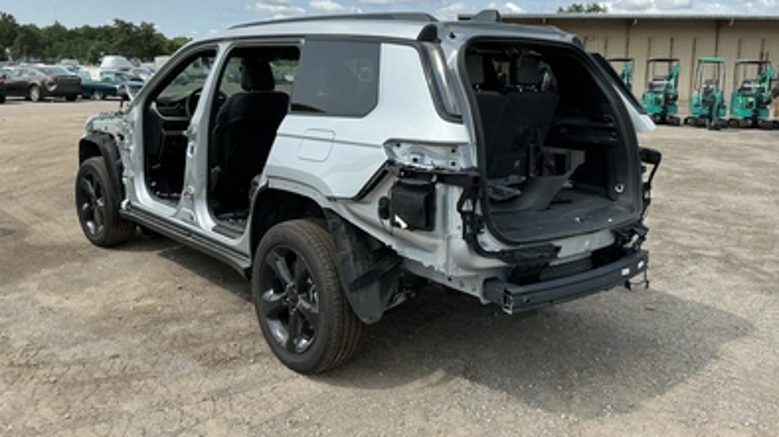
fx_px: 640
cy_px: 160
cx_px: 388
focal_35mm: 31
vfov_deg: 37.4
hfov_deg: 62.7
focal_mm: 3
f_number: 1.8
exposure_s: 1/1730
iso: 25
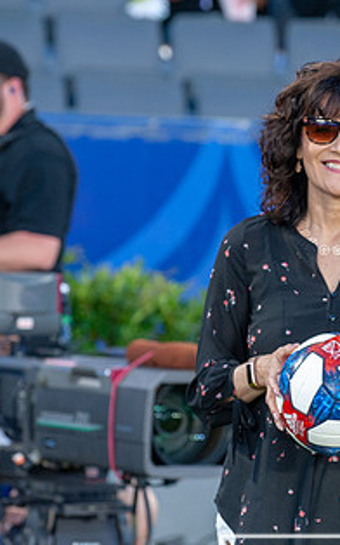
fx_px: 4749
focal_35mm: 320
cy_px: 297
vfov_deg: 6.6
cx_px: 342
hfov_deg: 4.1
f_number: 5.6
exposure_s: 1/125
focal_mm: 170
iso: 1600
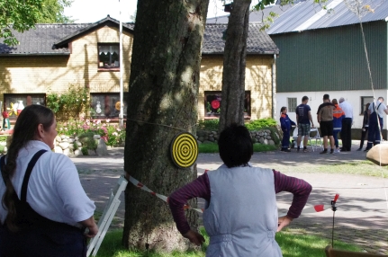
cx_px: 212
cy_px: 156
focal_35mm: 78
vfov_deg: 17.4
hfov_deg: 26.0
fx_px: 839
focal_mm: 28
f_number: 11
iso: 3200
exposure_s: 1/1600
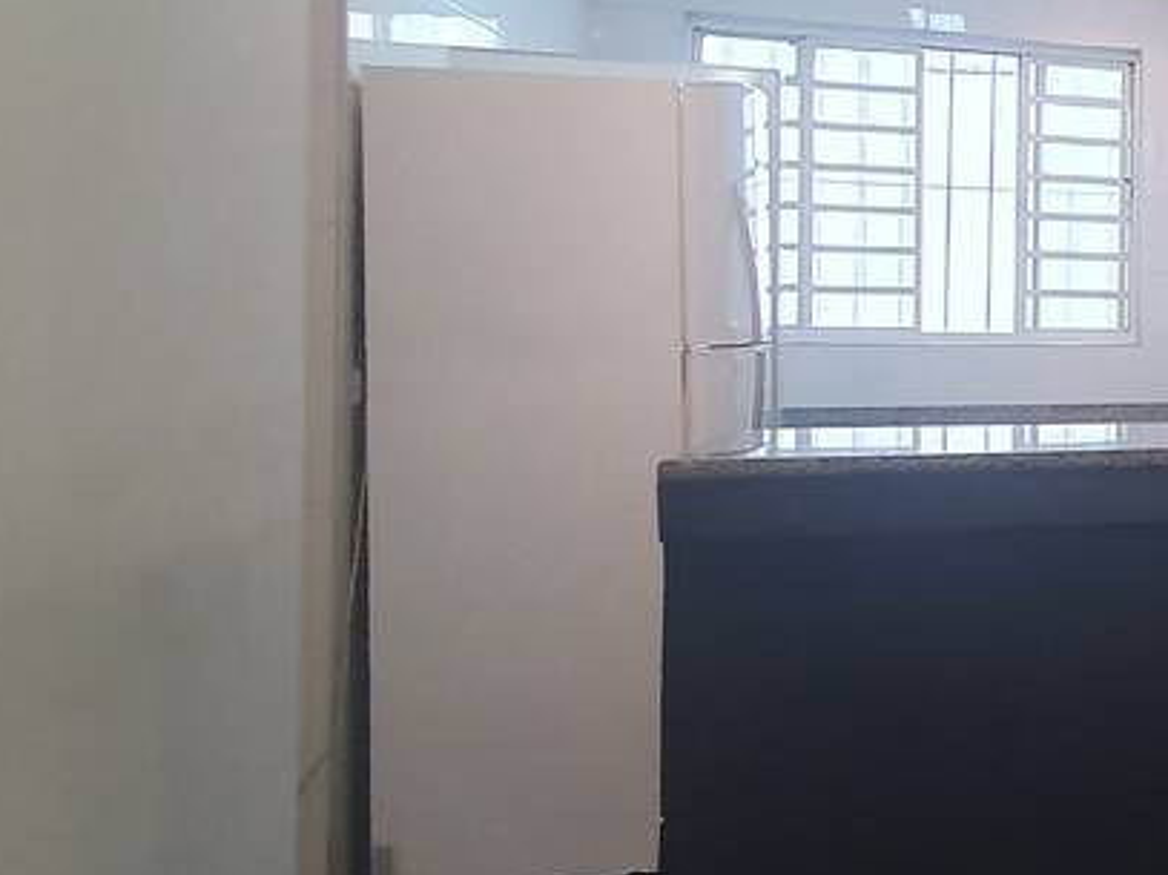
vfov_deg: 31.2
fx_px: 1552
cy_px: 278
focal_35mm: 46
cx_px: 1862
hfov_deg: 26.1
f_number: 2.2
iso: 200
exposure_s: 1/60
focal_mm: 1.8
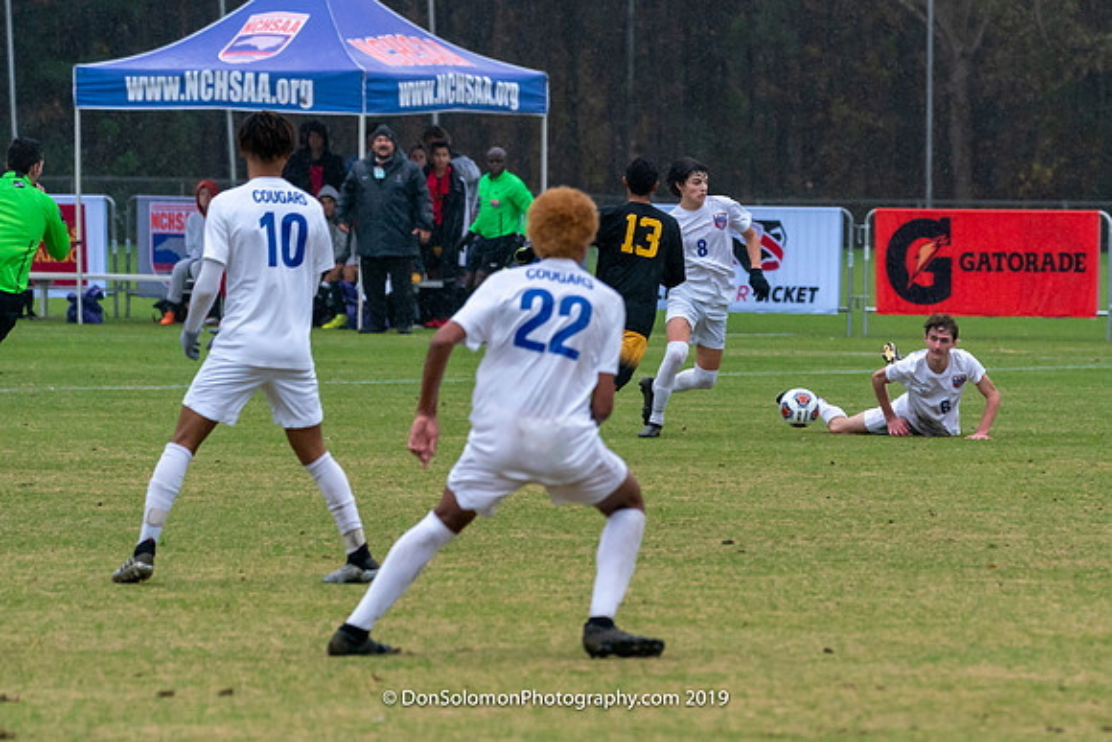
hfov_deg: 5.7
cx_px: 914
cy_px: 499
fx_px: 11072
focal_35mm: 358
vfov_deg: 3.8
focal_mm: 218
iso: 2500
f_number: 5.6
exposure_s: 1/1000
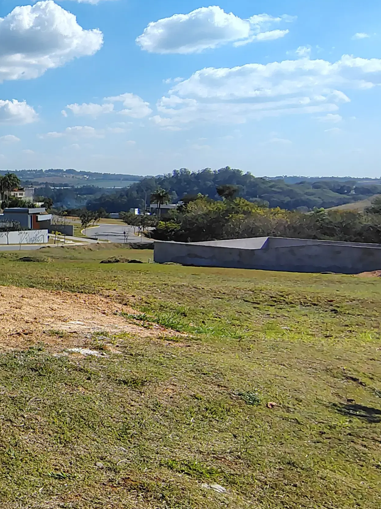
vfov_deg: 46.6
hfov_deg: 26.2
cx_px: -193
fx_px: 587
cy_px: 215
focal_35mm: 40
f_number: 2.2
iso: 100
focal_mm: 2.13
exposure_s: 1/1521
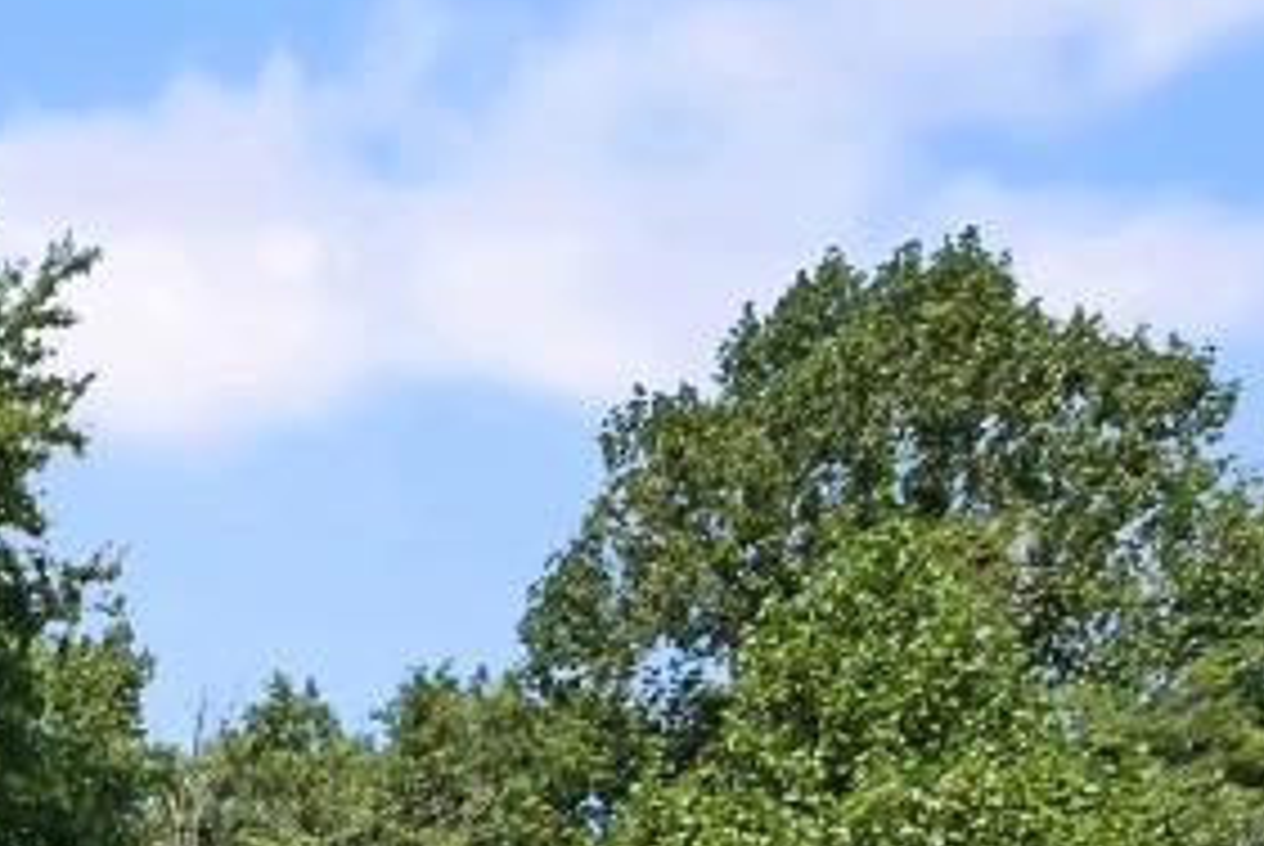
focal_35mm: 80
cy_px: 1602
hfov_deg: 21.4
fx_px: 2812
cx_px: -616
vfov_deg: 14.6
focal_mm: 10
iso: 400
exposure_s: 1/400
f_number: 11
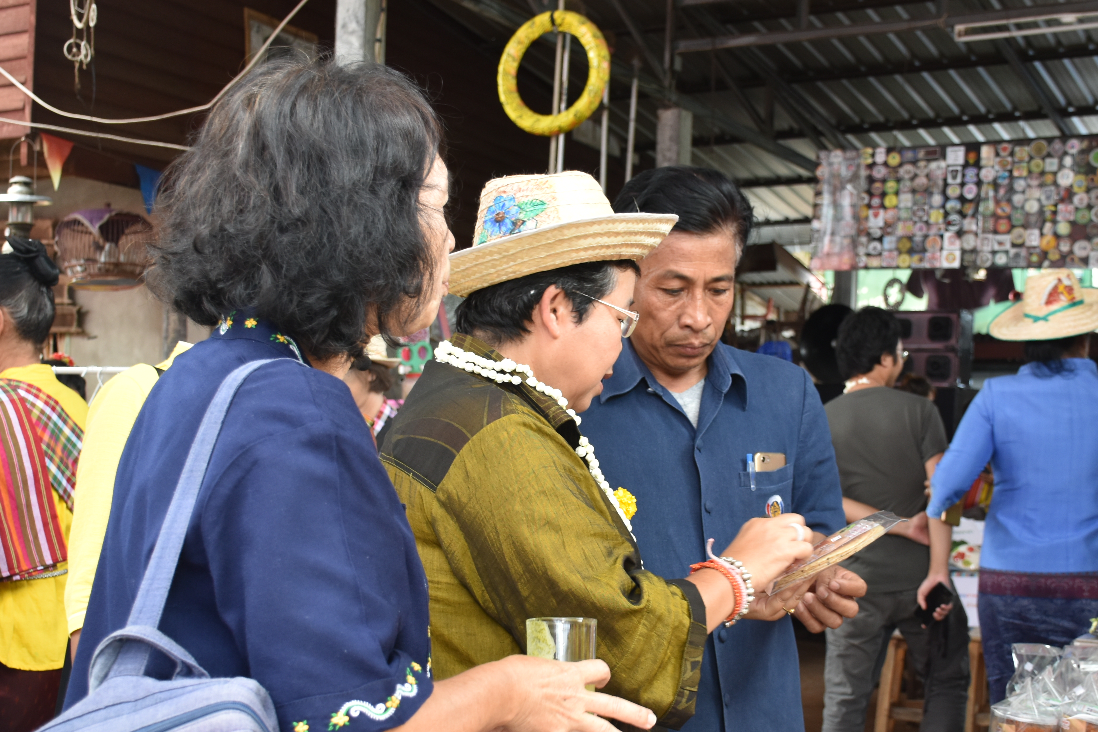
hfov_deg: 38.1
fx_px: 1586
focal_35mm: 52
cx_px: 642
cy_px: 464
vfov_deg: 25.9
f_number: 4.5
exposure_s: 1/100
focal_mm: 24
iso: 400
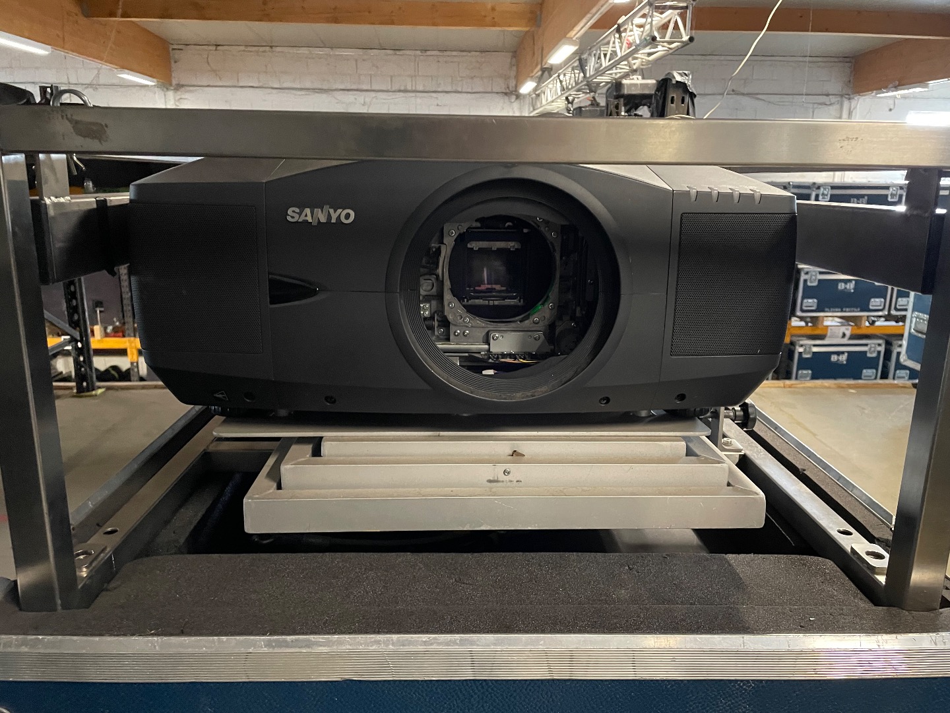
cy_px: 356
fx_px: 714
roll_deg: -0.7
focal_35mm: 26
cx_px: 475
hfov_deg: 67.3
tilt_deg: -13.7
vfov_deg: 53.1
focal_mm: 4.2
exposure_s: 1/25
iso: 640
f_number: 1.6
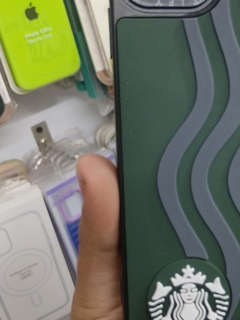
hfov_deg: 23.1
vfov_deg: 31.2
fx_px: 573
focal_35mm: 62
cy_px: 149
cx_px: 215
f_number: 1.8
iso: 1008
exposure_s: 1/100
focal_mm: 4.7
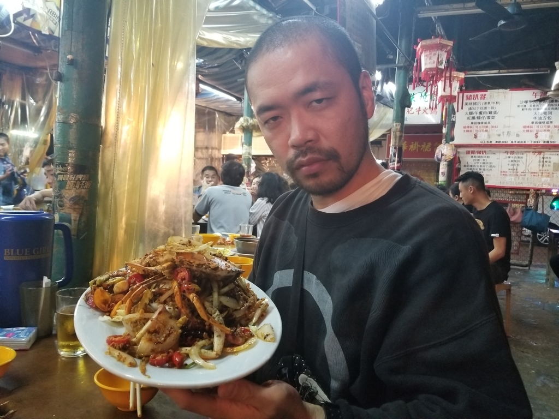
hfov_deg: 67.3
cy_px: 210
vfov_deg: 53.1
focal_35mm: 26
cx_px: 280
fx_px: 420
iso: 640
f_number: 1.7
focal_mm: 4.25
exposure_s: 1/50
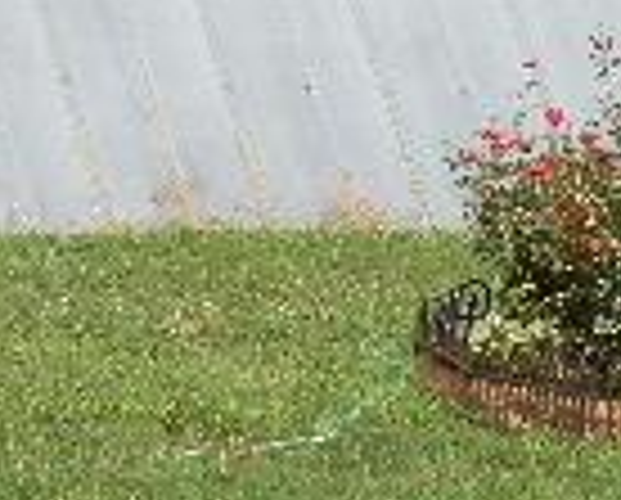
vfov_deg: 4.7
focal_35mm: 330
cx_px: -238
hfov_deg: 5.8
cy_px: -194
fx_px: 6078
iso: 80
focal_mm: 13.18
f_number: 4.1
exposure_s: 1/500
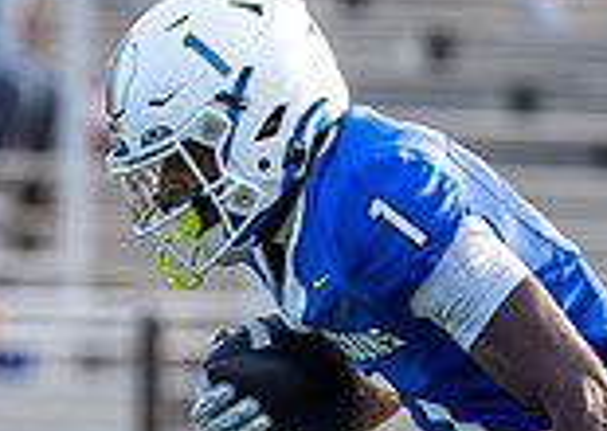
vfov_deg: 1.1
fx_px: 22122
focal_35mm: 1286
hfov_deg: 1.6
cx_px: 344
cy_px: 577
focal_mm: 200
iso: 320
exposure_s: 1/2000
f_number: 2.8
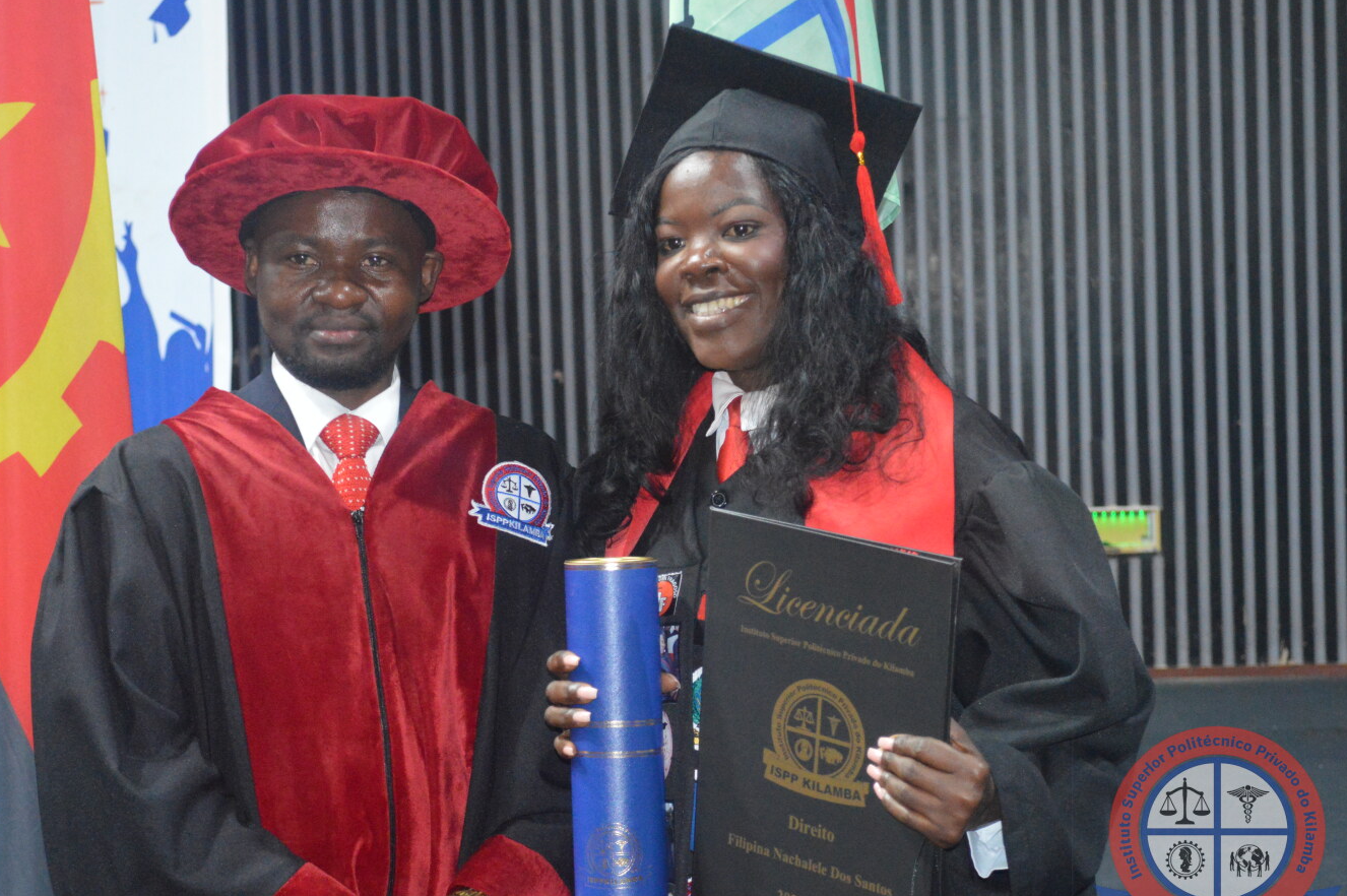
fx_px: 2841
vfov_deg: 17.9
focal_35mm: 76
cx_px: 572
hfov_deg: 26.6
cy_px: 487
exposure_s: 1/60
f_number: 5.3
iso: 3200
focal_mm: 42
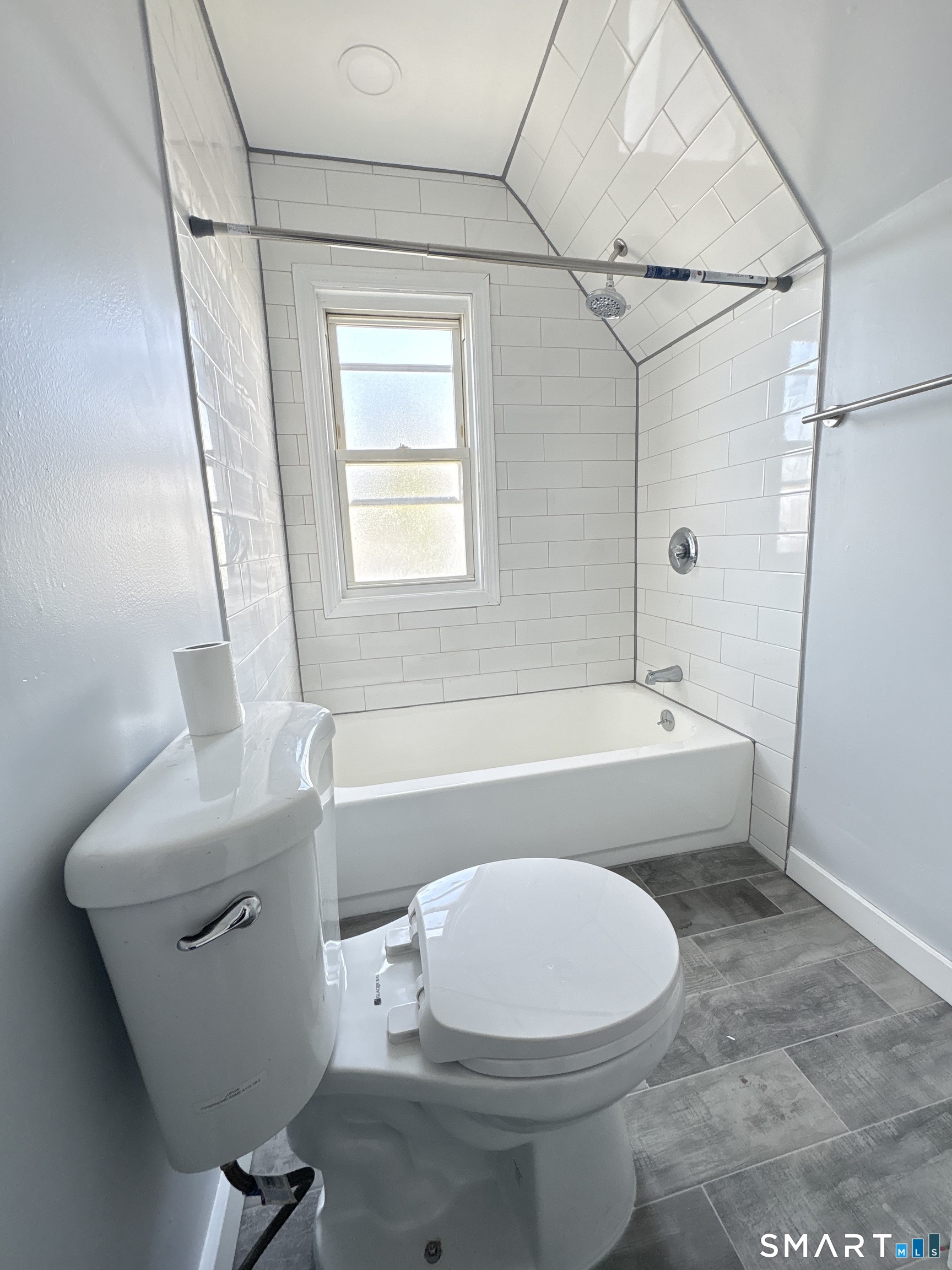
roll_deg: +2.1
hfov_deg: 85.7
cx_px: 476
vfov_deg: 102.1
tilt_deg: -10.2
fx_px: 513
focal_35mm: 14
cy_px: 635
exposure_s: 1/99
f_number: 2.2
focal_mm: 2.22
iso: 200
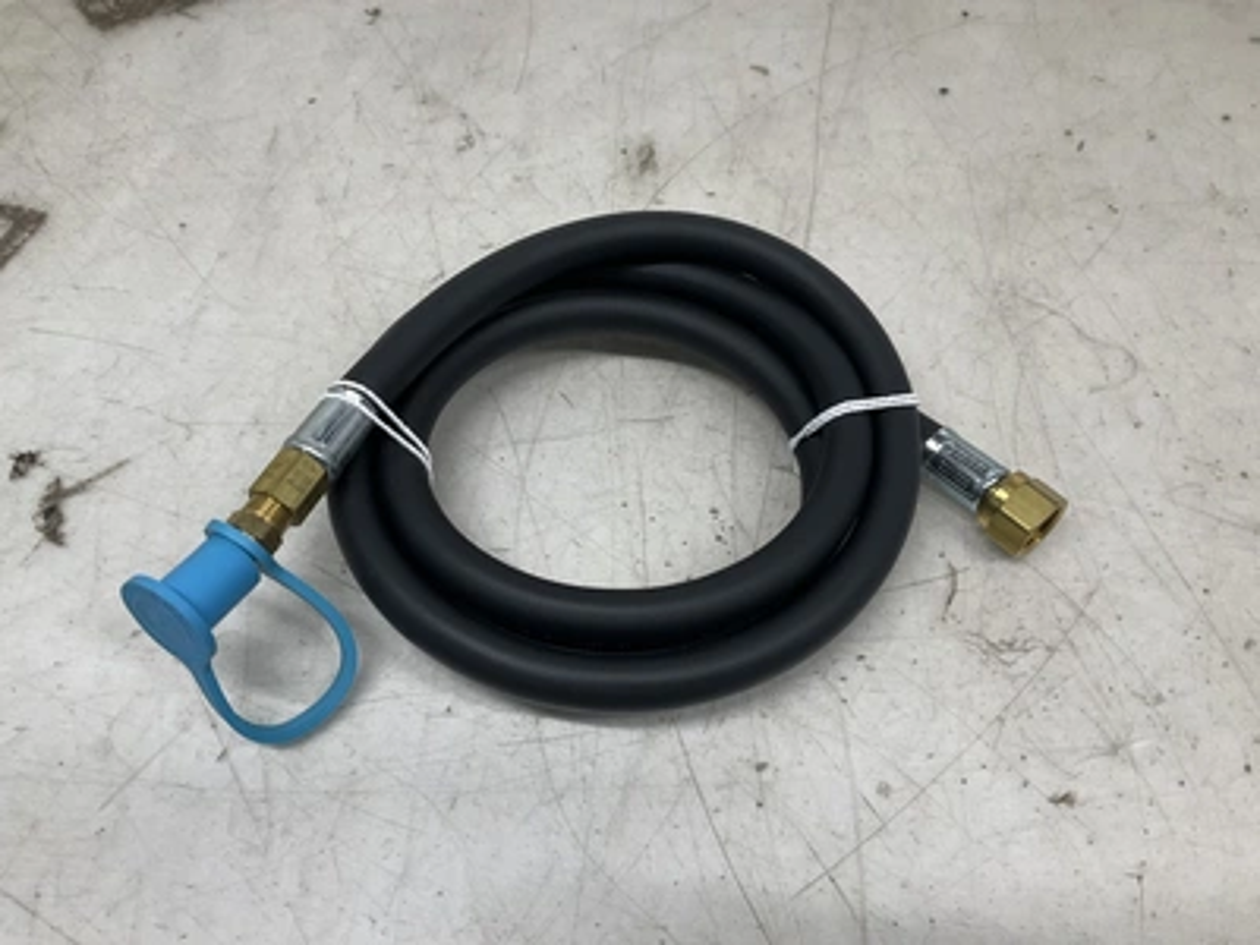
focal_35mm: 29
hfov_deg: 61.7
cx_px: 630
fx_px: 1056
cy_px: 472
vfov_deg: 48.2
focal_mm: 3
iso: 40
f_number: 1.8
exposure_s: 1/120
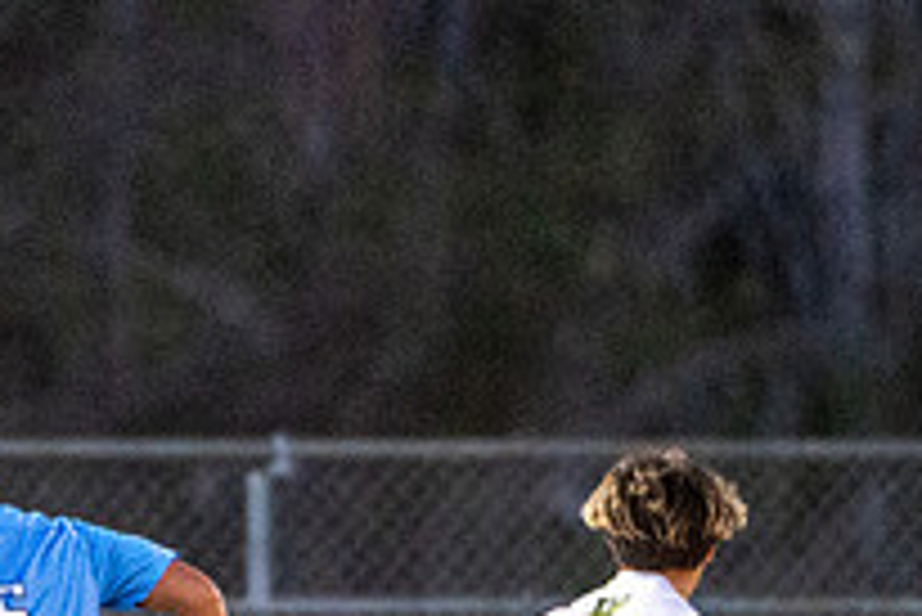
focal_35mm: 1510
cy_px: 879
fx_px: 38699
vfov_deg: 0.9
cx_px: 141
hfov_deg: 1.4
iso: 5000
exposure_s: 1/1000
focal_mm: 400
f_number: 4
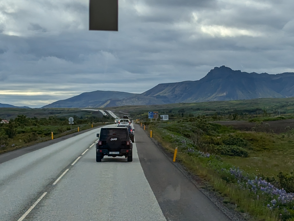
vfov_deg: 14.0
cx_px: 197
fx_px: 901
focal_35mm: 106
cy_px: 146
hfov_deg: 18.5
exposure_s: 1/3300
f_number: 1.85
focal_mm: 6.81
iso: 43
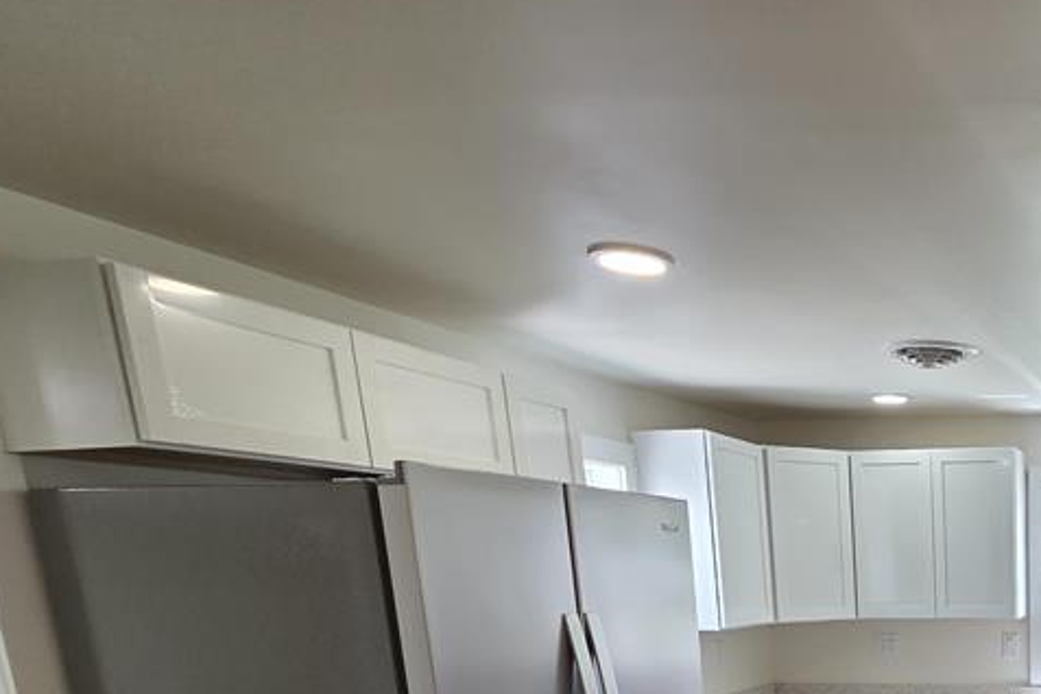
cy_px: 770
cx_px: 1056
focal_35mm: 29
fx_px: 839
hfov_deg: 50.5
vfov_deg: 37.4
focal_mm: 2.2
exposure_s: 1/120
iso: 80
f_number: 2.2
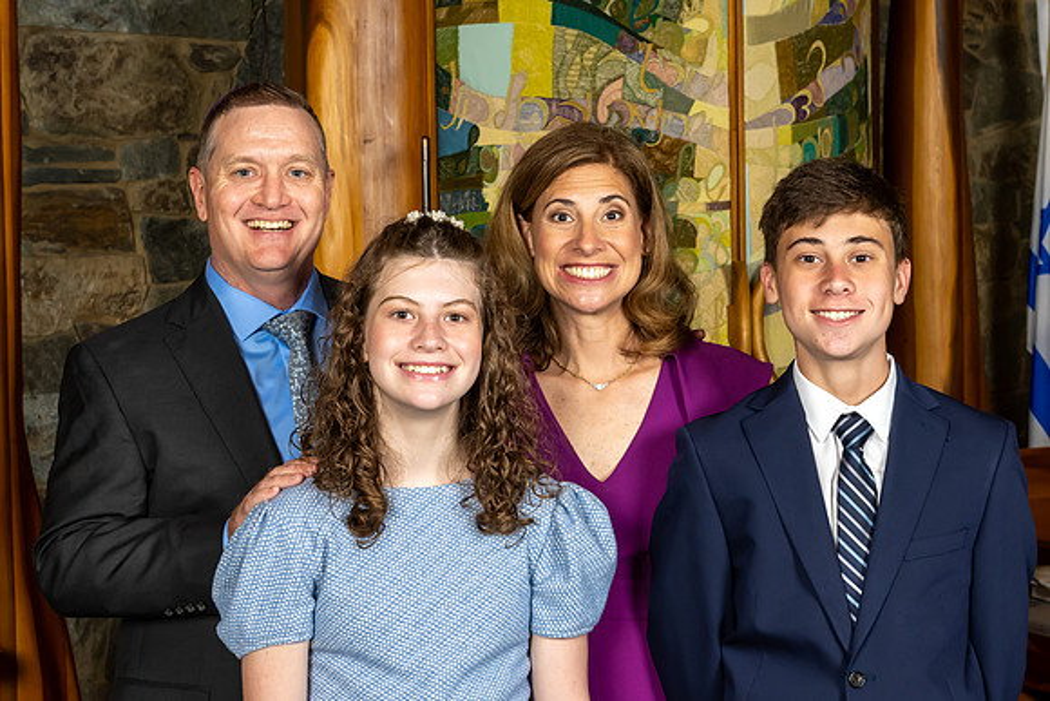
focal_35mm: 81
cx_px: 551
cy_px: 317
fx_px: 2358
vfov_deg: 16.9
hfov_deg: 25.1
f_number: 8
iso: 640
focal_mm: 48
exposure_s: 1/200
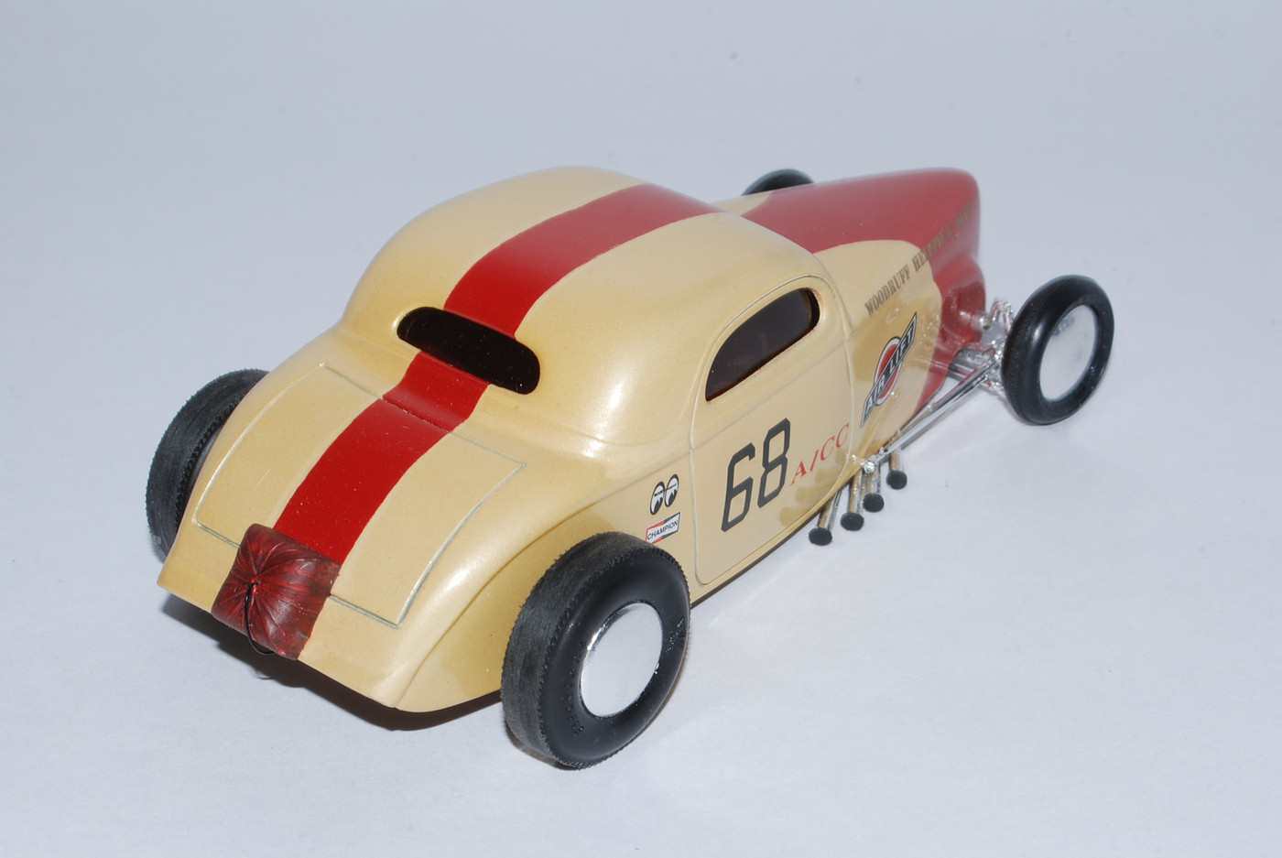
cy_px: 429
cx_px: 641
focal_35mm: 93
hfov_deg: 21.9
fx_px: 3316
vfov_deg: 14.7
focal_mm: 62
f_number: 16
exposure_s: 1/60
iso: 100
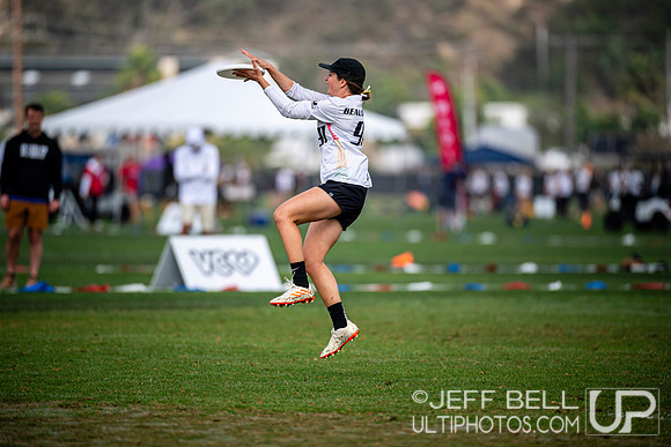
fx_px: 5593
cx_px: 336
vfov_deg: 4.6
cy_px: 224
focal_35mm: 300
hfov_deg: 6.9
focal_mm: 300
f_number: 2.8
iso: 100
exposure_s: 1/1250
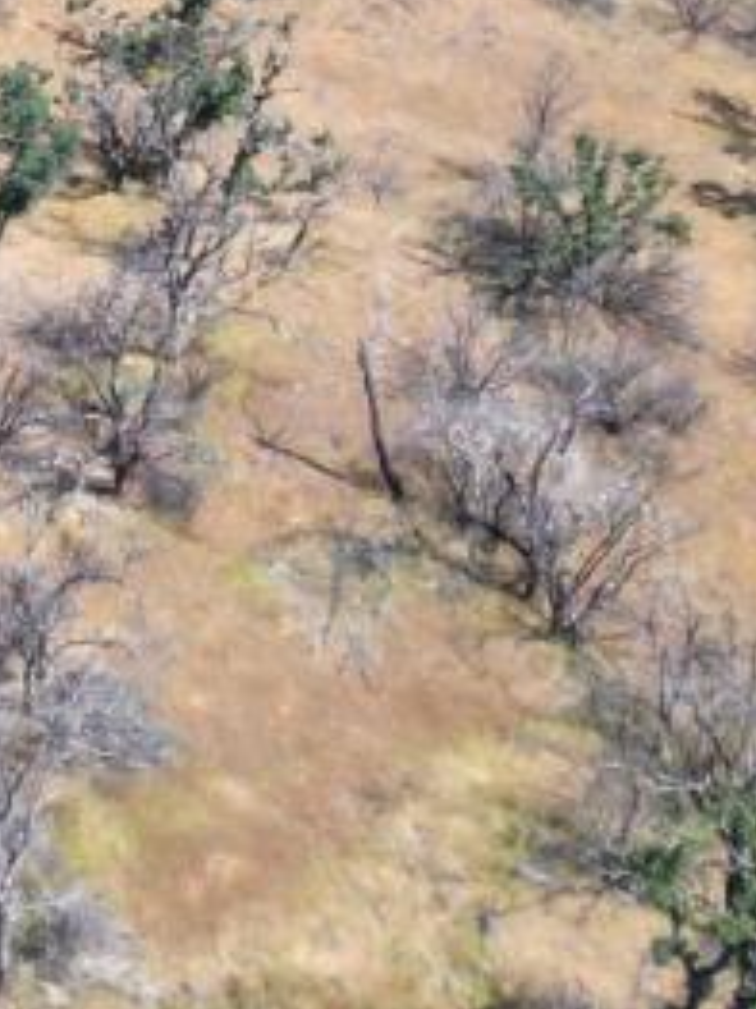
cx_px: -292
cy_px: -144
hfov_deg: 10.5
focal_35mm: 137
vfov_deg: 14.0
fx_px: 3993
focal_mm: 6.72
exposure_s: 1/1500
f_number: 1.7
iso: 110
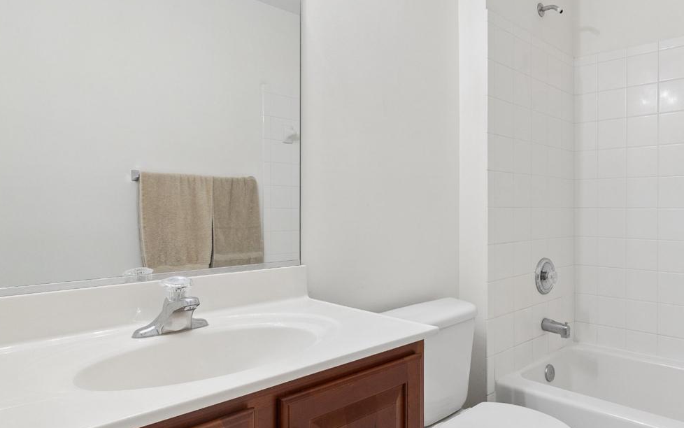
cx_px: 460
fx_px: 462
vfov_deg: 49.7
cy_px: 206
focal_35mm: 25
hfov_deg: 70.8
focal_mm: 11
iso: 400
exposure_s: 1/15
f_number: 8
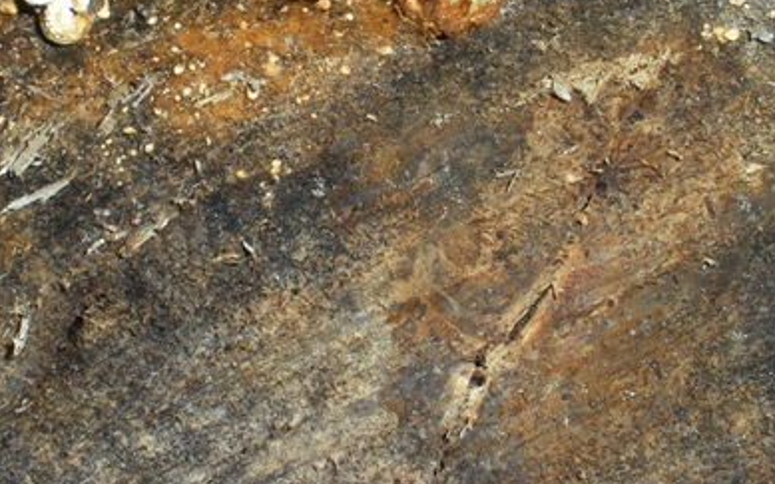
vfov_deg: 15.2
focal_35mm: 85
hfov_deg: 24.3
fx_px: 1795
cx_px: 277
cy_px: 84
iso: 64
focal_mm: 9.1
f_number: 7
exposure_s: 1/60
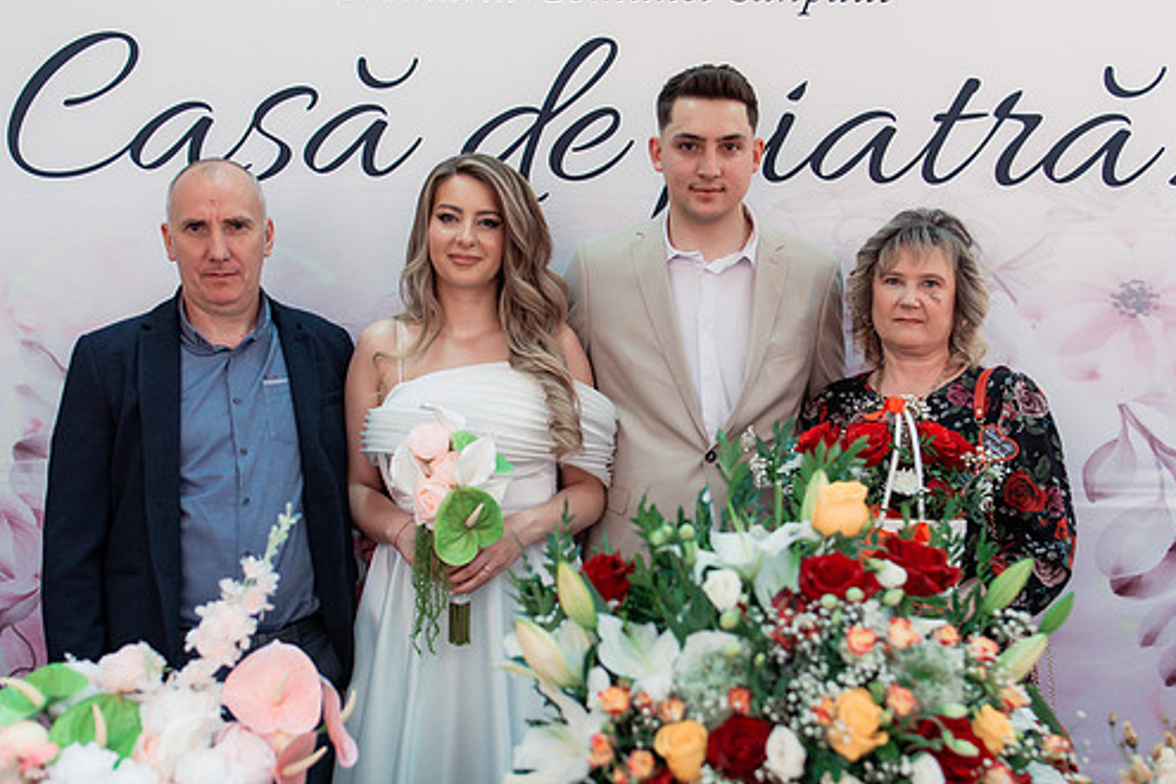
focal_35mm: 41
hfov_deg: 47.3
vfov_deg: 32.6
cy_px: 448
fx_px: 1339
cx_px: 644
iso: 1000
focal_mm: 35
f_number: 2.8
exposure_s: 1/250
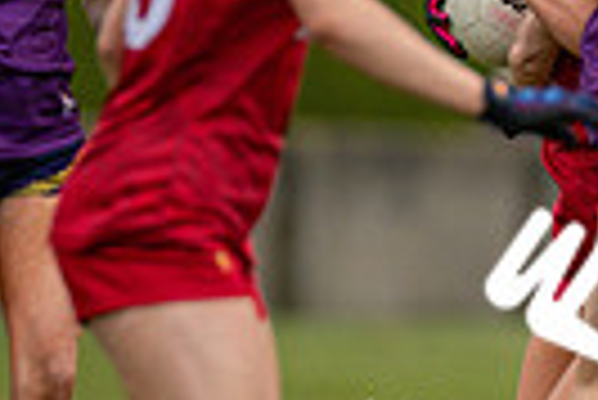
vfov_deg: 1.1
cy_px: 380
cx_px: 643
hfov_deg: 1.6
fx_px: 21801
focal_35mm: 1311
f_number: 2.8
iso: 320
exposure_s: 1/1000
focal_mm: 300
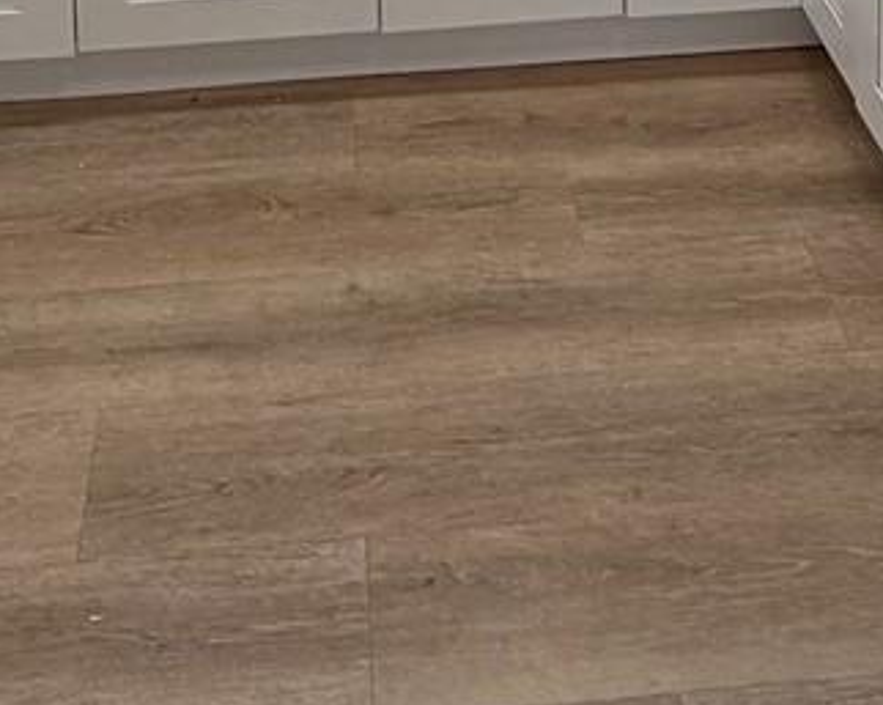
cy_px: -710
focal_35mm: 68
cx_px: 518
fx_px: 1775
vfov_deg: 16.8
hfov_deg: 27.9
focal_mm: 2.22
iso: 125
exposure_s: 1/120
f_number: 2.2
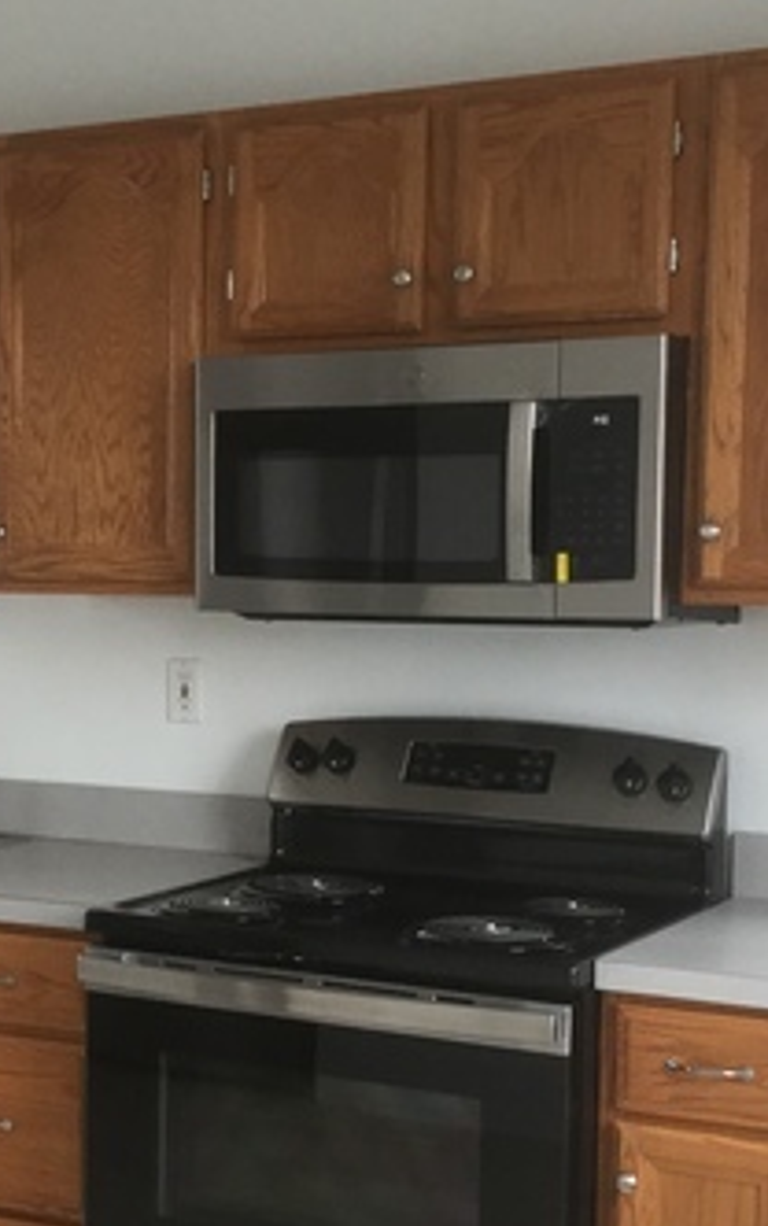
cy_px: 742
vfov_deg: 31.0
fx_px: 2206
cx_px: 175
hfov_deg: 19.6
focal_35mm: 66
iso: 50
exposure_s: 1/30
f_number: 2.4
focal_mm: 3.3
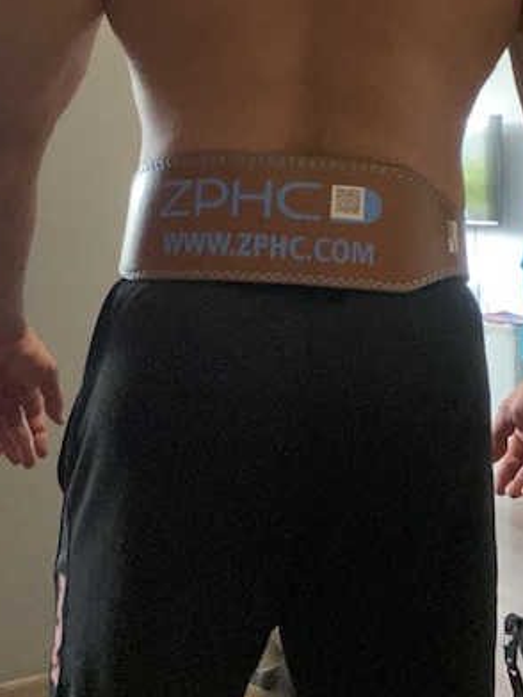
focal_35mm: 49
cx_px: 199
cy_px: 171
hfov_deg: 29.6
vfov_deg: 37.9
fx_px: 987
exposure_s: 1/29
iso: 800
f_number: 2.2
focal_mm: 2.71
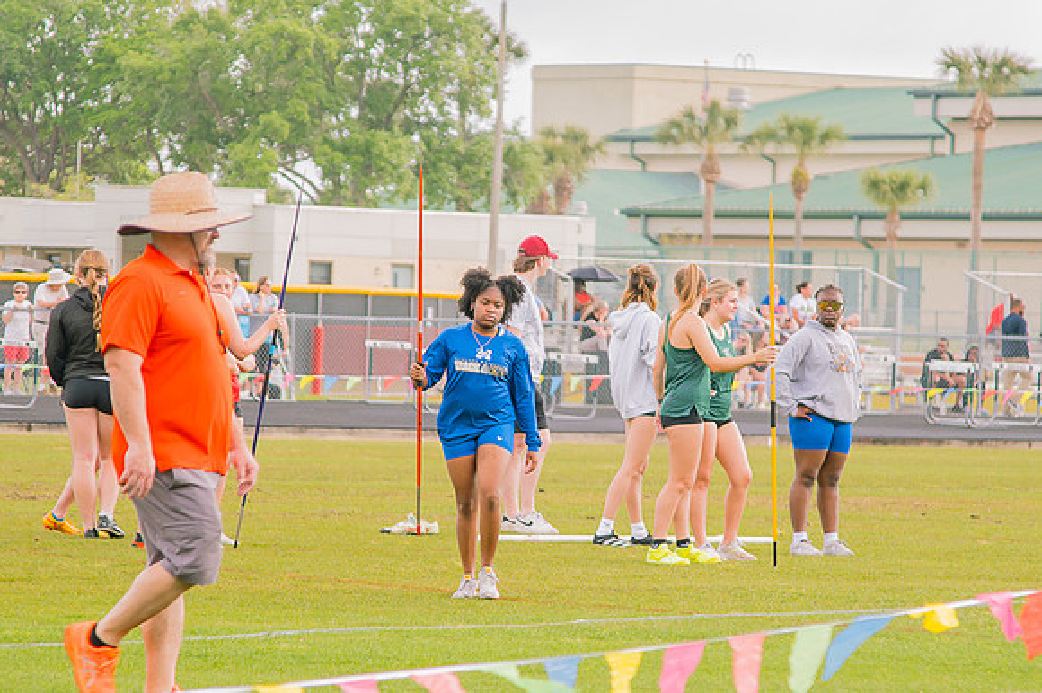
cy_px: 366
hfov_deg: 8.1
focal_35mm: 255
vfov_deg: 5.4
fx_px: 7368
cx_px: 590
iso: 200
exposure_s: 1/200
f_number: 4
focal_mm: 120
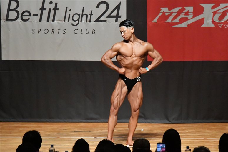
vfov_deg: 5.1
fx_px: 1709
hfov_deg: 7.6
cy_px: 76
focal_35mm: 270
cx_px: 114
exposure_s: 1/400
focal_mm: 180
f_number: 5.6
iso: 12800
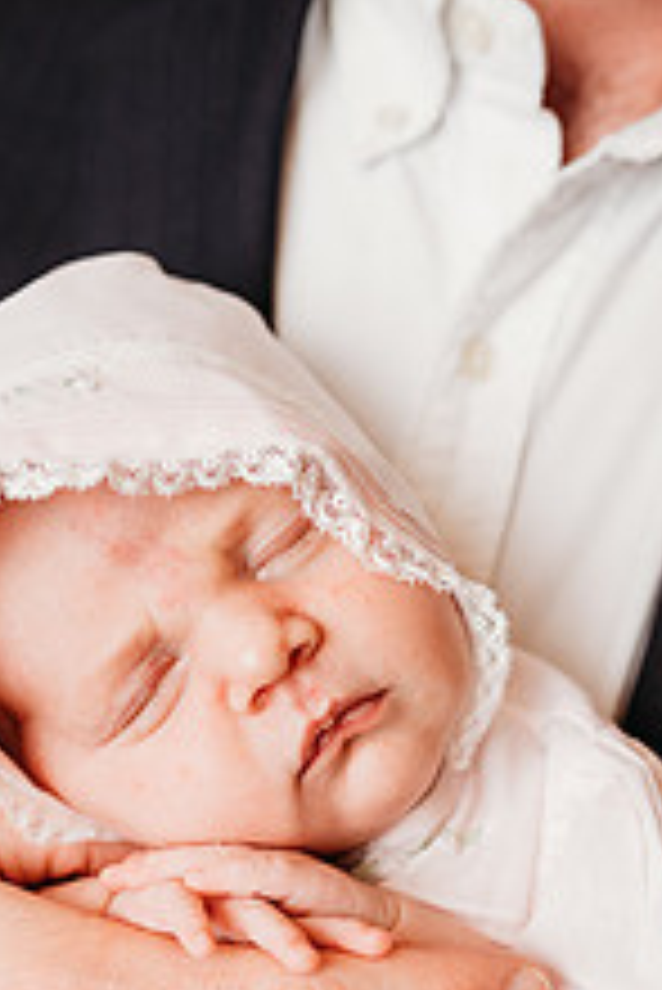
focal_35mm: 49
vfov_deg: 38.5
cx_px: 266
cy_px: 824
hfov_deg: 27.5
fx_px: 1349
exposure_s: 1/200
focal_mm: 24
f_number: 2.8
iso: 100
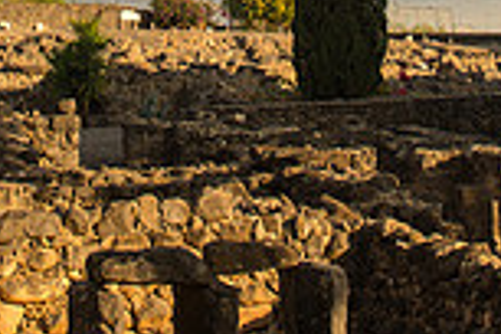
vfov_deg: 13.5
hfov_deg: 22.2
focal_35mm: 91
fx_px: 1266
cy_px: -260
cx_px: 138
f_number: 2.8
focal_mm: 24
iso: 100
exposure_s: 1/1250
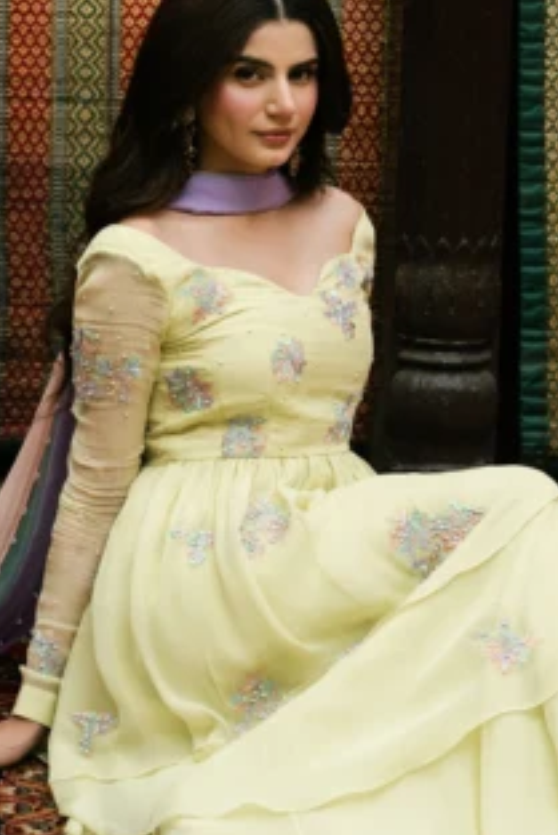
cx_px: 192
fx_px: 3135
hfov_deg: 10.2
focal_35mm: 135
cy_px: 45
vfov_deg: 15.0
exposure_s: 1/400
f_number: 2.8
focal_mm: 47
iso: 250
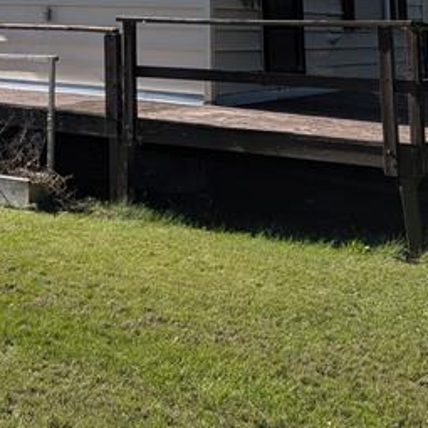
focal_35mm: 64
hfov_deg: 26.6
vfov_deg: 22.9
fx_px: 895
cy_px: -176
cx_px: 116
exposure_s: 1/943
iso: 31
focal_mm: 4.53
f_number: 1.7
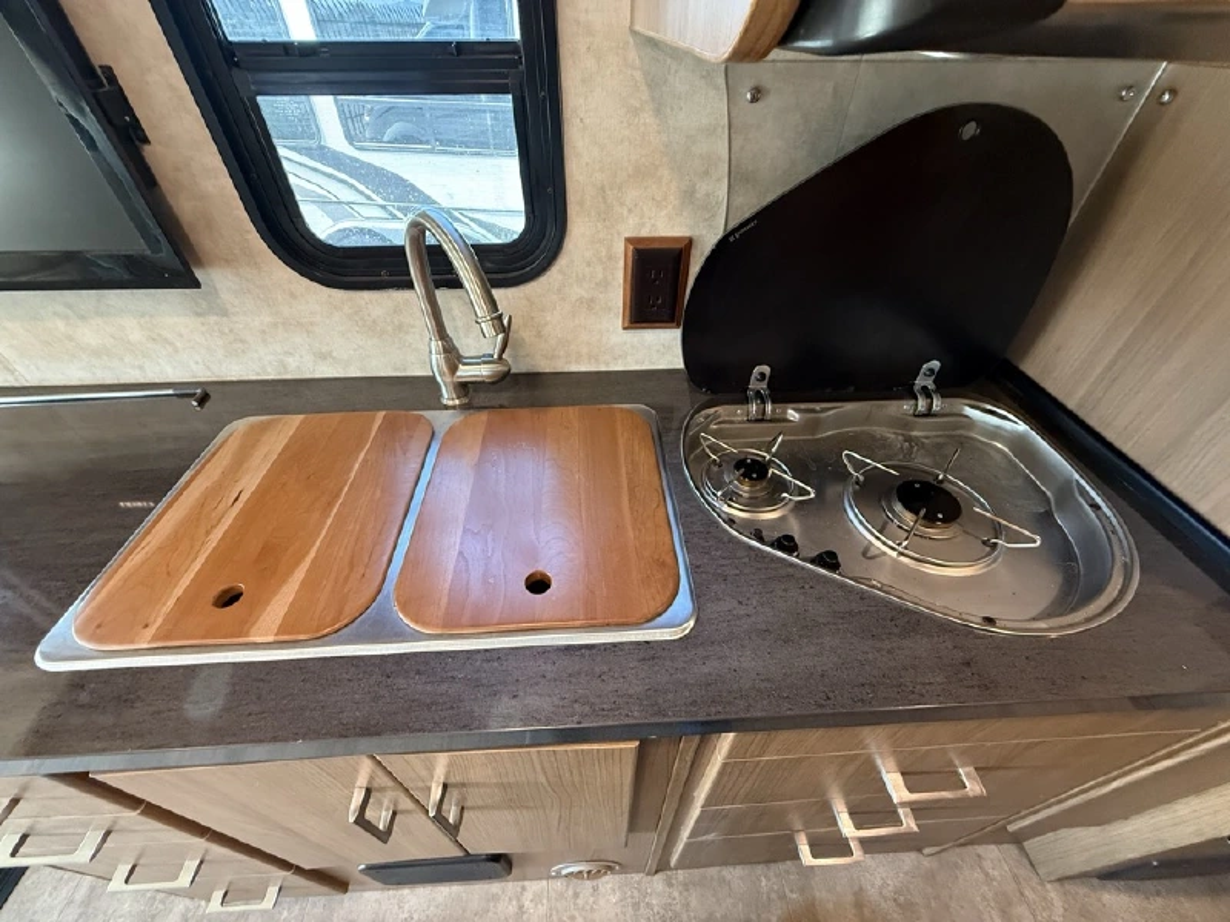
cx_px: 615
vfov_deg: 85.7
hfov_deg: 102.1
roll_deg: -0.3
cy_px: 461
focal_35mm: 14
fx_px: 497
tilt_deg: -42.4
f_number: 2.2
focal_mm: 2.22
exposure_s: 1/60
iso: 640
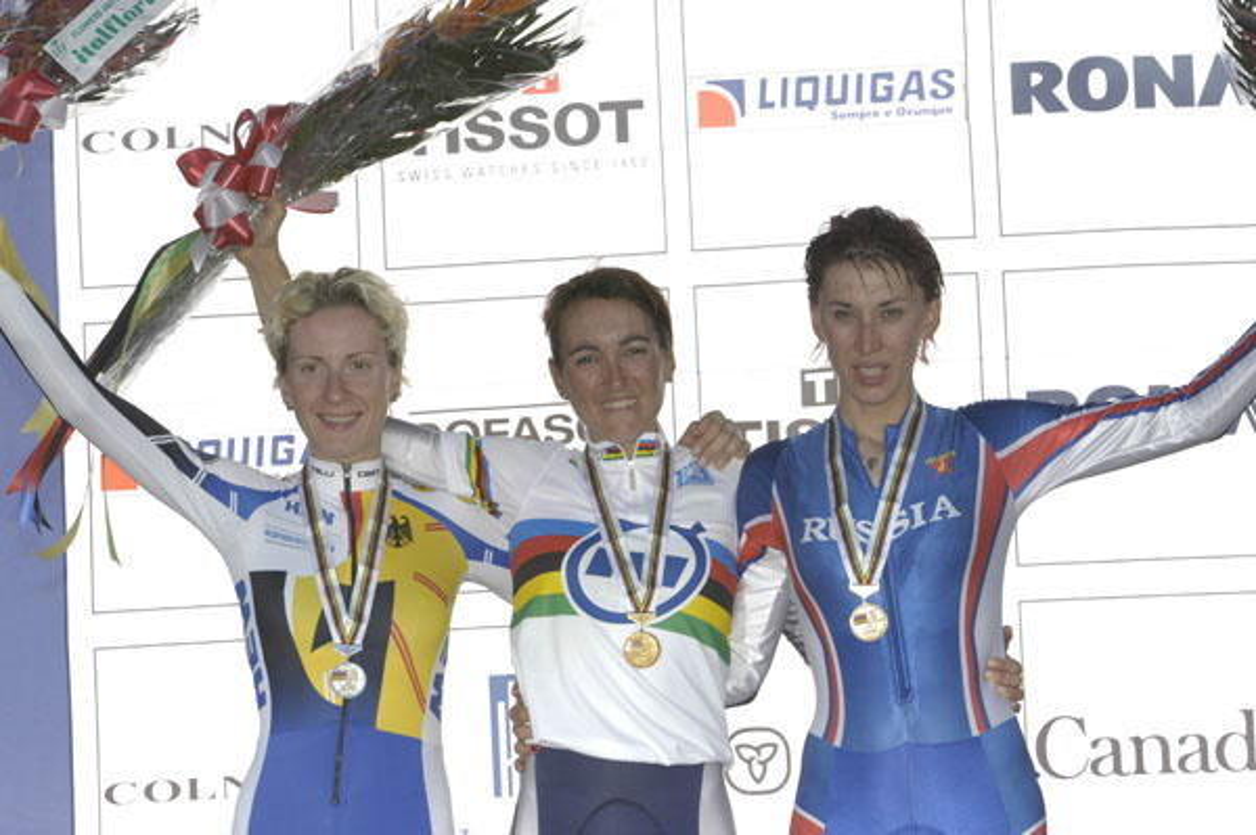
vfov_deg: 7.6
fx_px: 6275
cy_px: 418
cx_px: 628
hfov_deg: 11.4
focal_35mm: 180
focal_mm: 120
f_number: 9
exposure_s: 1/180
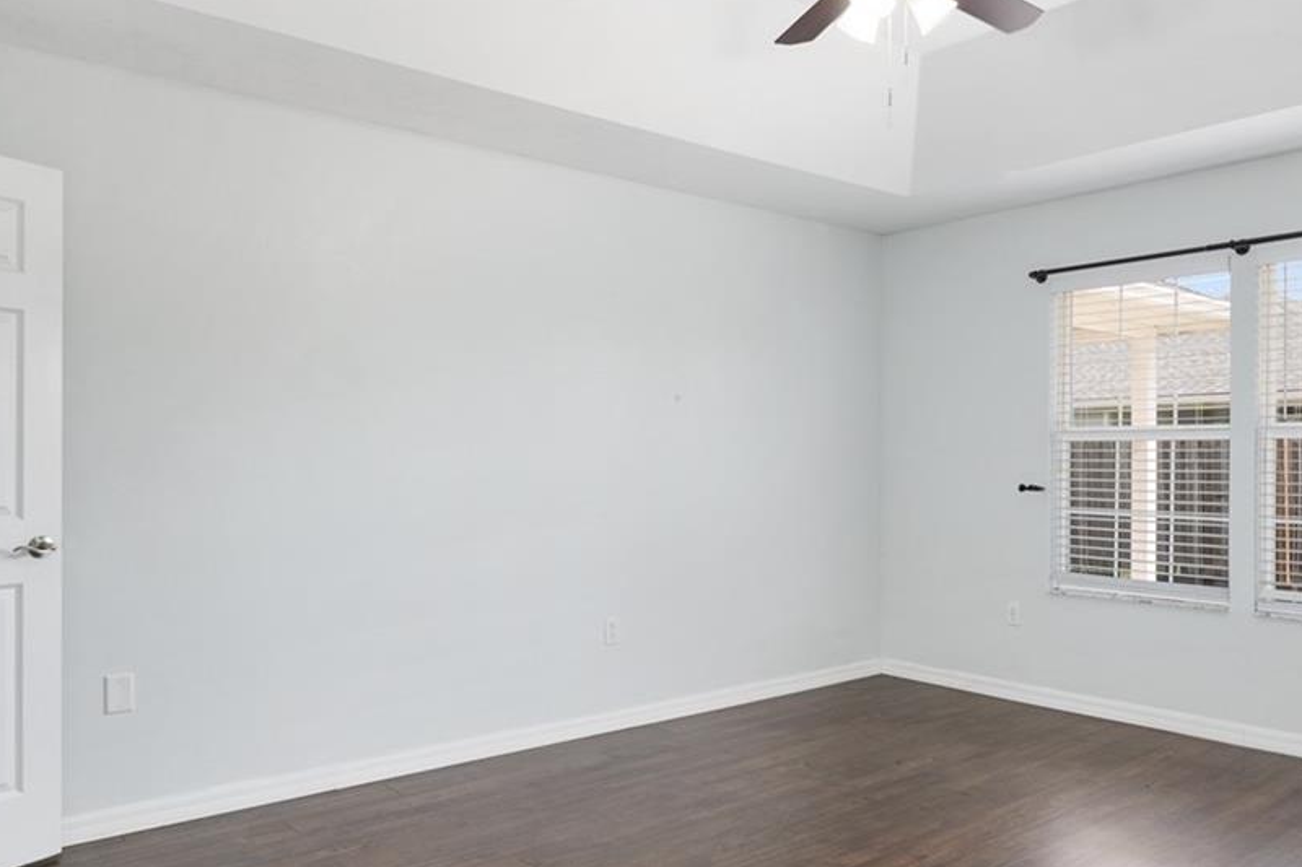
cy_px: 465
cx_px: 815
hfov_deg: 64.5
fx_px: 1012
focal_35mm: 28
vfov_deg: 46.3
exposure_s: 1/4
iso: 100
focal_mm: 14
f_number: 7.1
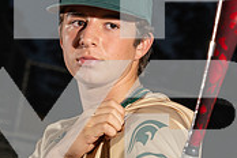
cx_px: 98
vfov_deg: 6.0
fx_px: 1494
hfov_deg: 9.1
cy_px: 133
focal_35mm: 227
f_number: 5.6
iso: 200
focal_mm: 68
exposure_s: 1/250
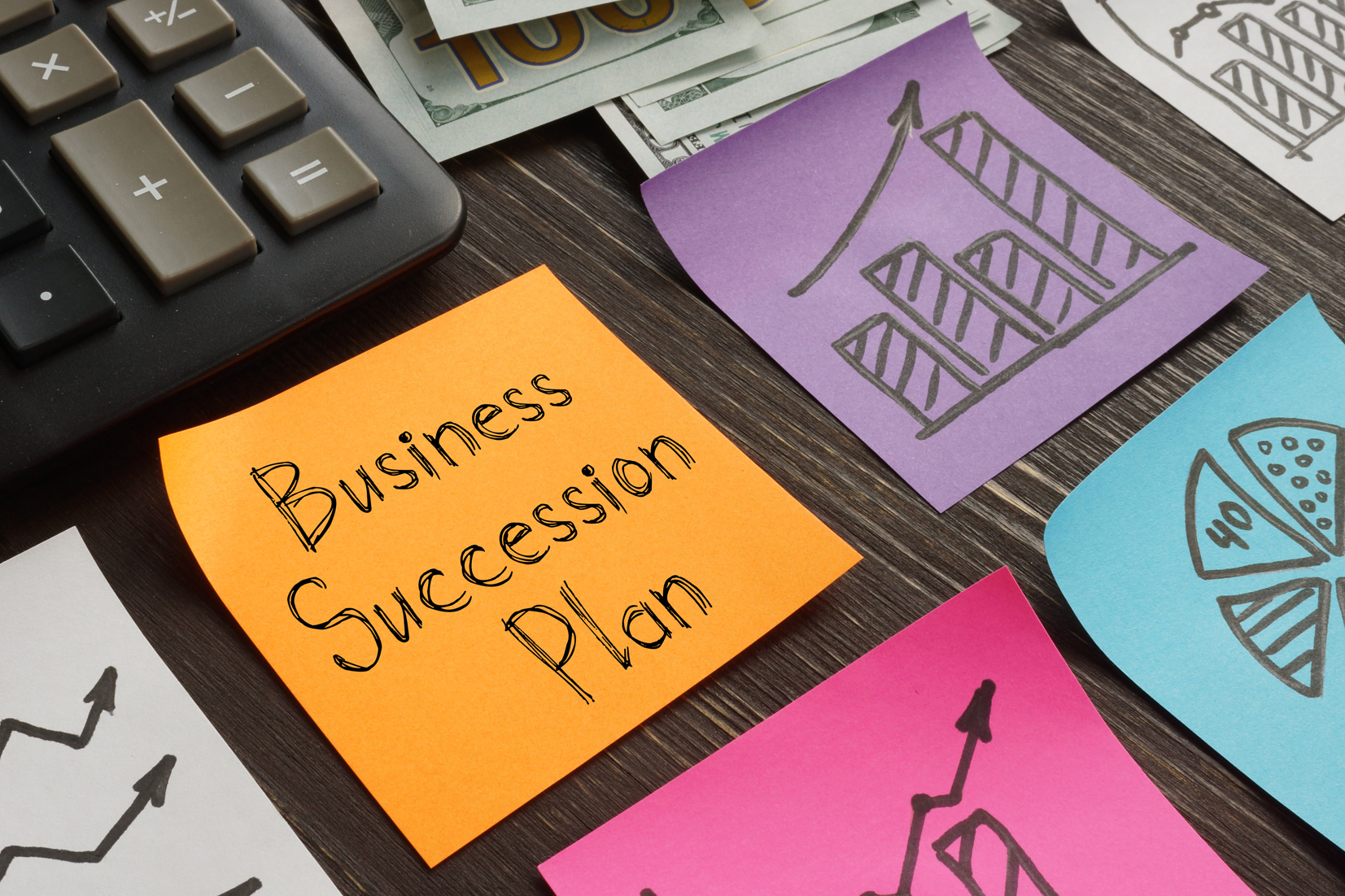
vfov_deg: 27.5
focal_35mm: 49
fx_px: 1831
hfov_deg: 40.3
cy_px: 425
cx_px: 626
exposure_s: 1/8
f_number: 20
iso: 200
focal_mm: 30
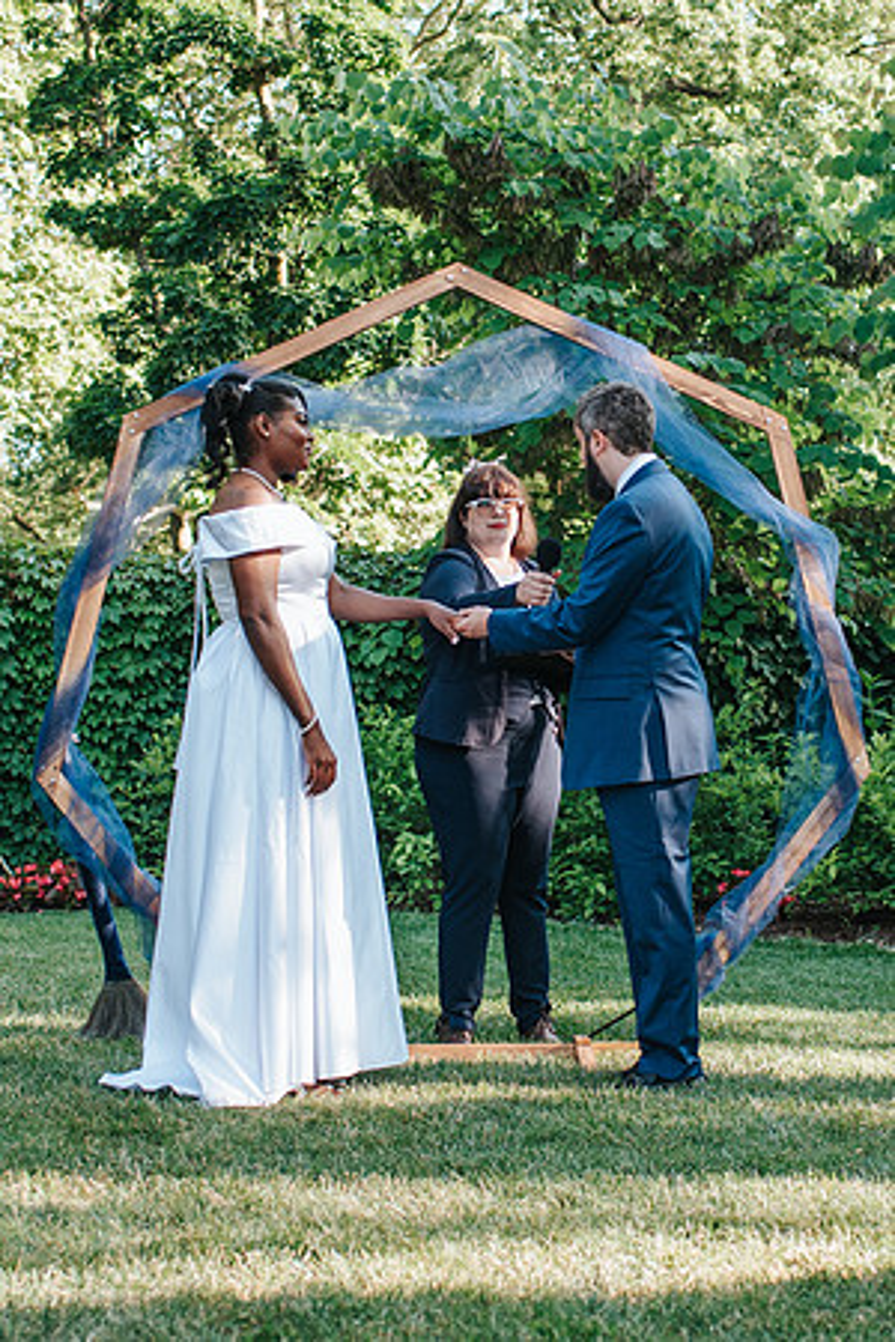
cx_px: 549
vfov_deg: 30.3
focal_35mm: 66
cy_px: 604
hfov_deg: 20.4
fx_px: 2480
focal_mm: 35
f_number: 3.2
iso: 320
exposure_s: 1/640
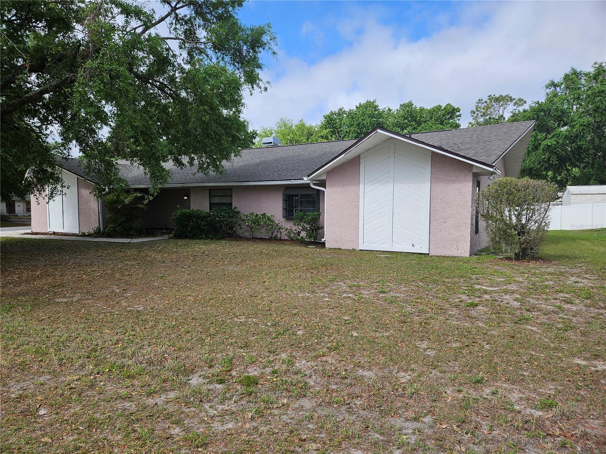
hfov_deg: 73.9
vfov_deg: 58.9
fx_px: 403
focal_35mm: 23
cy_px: 227
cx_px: 303
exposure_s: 1/1614
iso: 25
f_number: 1.8
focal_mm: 5.4
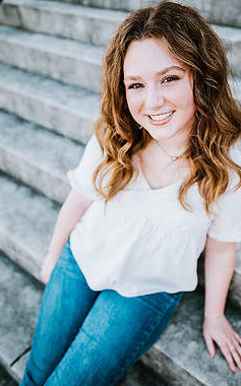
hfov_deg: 42.8
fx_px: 305
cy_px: 196
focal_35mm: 29
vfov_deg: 64.7
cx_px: 149
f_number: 2
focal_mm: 24
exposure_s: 1/500
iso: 100
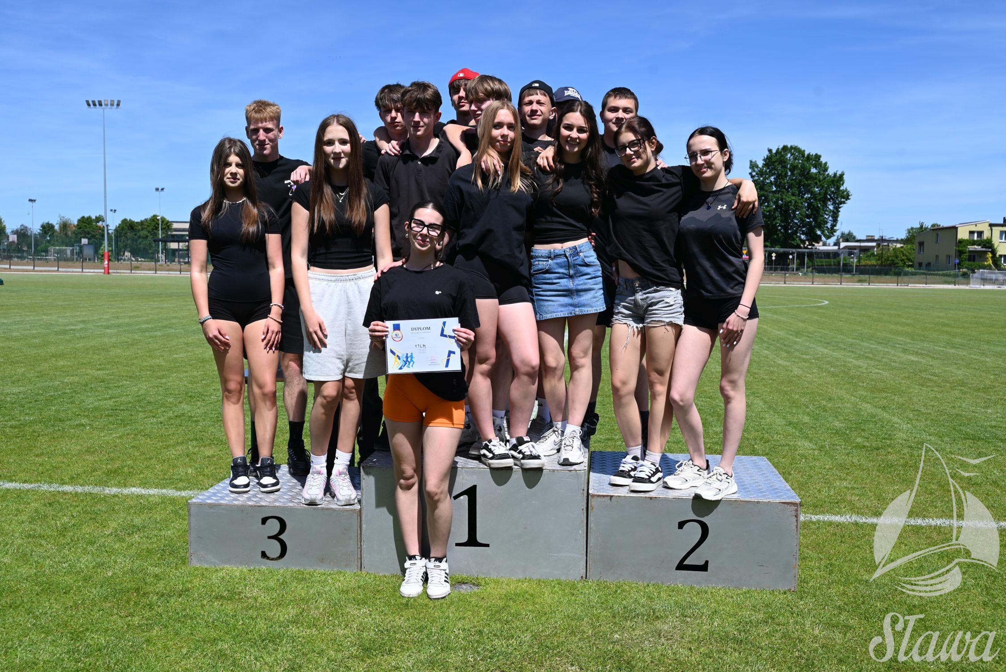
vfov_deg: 39.5
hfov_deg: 56.5
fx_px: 936
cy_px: 336
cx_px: 503
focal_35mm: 34
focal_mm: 33.5
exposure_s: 1/400
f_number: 7.1
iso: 100
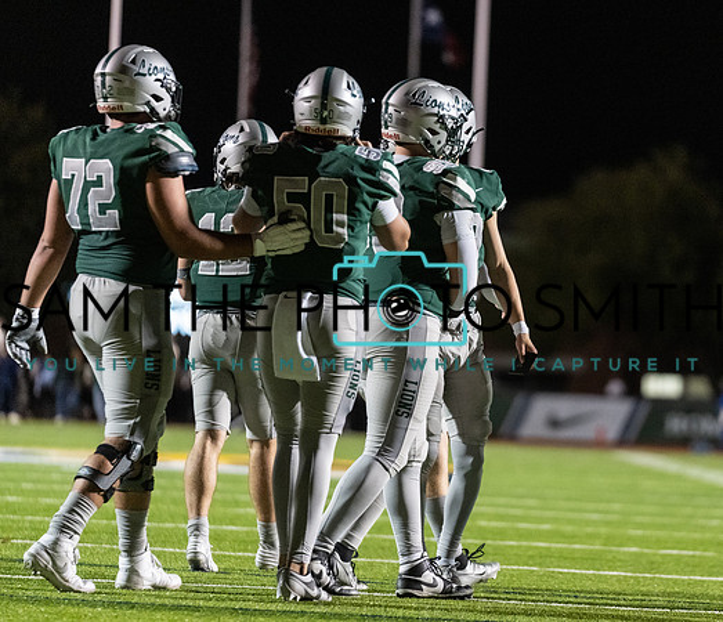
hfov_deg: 7.3
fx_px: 5695
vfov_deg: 6.3
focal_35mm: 258
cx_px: 499
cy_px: 313
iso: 6400
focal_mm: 200
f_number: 2.8
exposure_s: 1/800
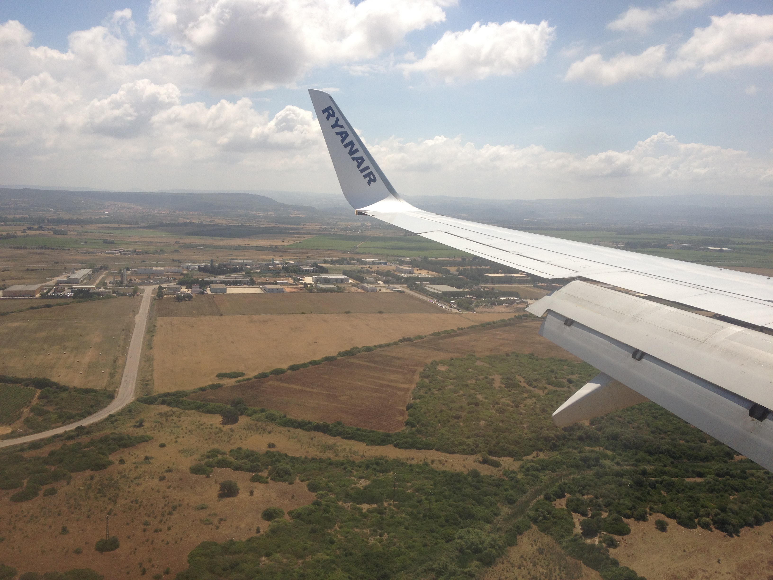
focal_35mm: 35
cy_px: 290
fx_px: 782
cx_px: 386
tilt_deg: -7.9
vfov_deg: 40.7
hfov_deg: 52.6
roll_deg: -0.5
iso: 50
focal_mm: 4.28
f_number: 2.4
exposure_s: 1/1672
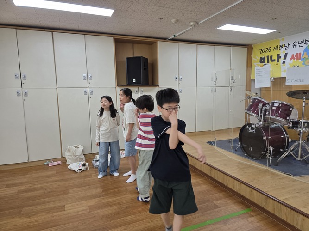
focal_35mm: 23
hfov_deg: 73.9
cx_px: 154
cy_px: 116
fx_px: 205
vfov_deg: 58.9
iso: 160
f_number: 1.7
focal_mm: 6.3
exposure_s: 1/120
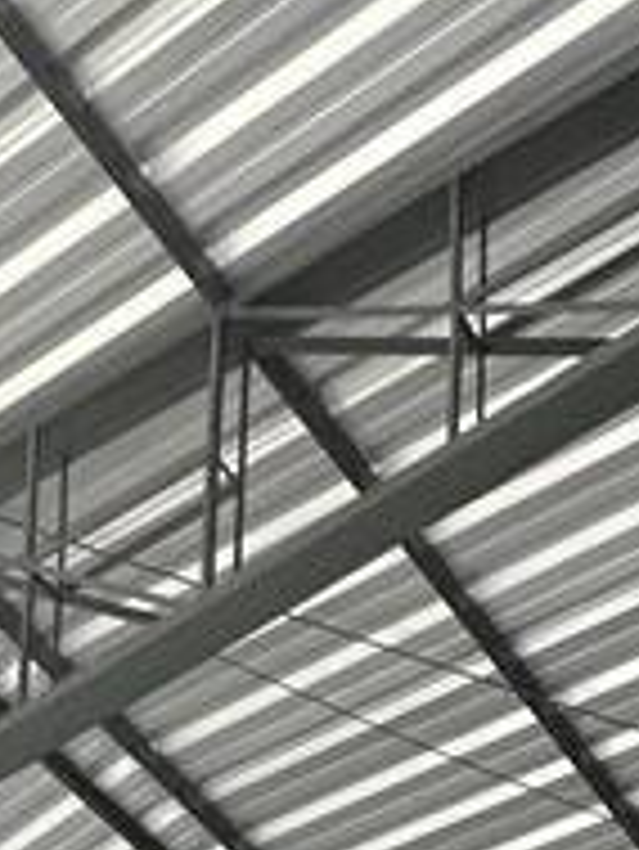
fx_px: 1967
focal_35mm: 80
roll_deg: -1.0
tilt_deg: +8.0
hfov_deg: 17.0
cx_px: 909
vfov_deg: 13.3
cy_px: 2262
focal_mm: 2.22
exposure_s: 1/99
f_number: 2.2
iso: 160
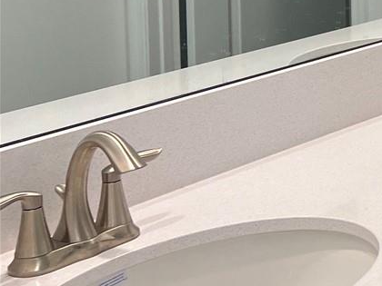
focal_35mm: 99
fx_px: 1093
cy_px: -92
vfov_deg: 14.3
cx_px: 727
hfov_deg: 16.1
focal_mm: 5.7
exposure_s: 1/120
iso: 80
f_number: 1.5
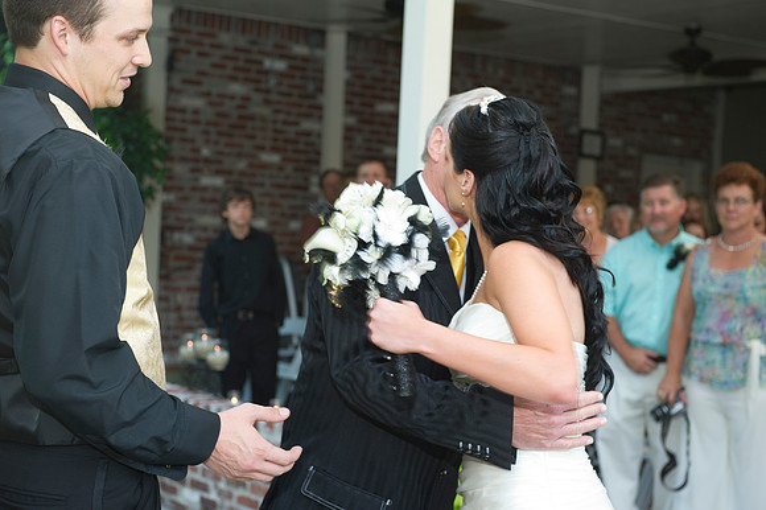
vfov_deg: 21.9
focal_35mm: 62
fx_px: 1318
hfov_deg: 32.4
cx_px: 383
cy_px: 255
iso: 800
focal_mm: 62
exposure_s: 1/80
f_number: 5
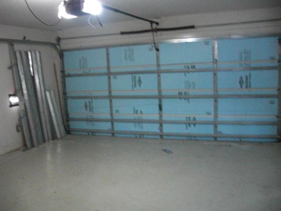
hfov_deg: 51.4
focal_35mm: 36
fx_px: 292
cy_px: 106
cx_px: 140
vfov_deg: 39.7
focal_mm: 6.3
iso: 800
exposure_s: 1/20
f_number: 2.8
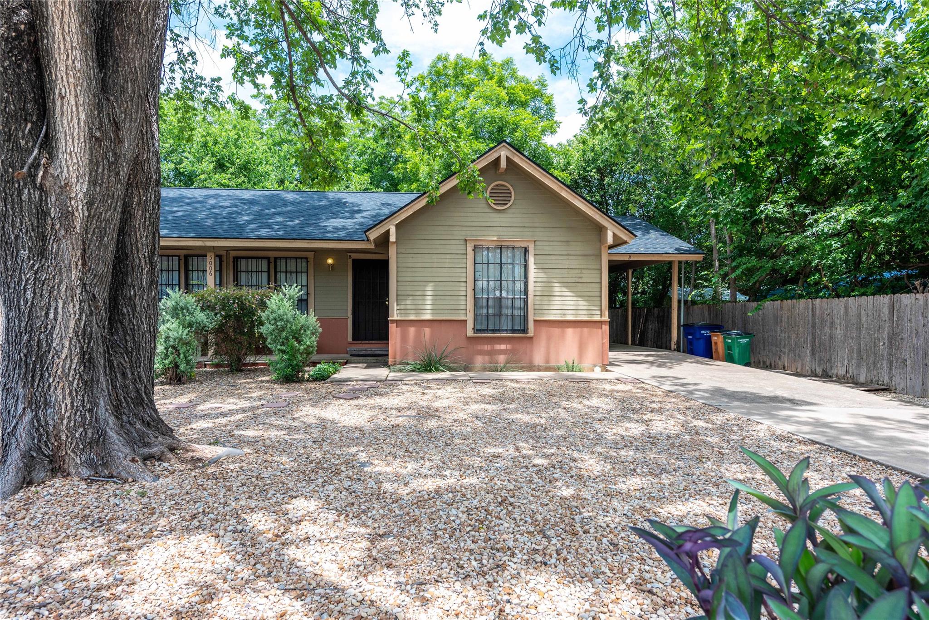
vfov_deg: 61.9
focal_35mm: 20
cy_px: 310
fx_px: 516
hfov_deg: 84.0
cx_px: 464
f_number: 8
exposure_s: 1/250
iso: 200
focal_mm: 20
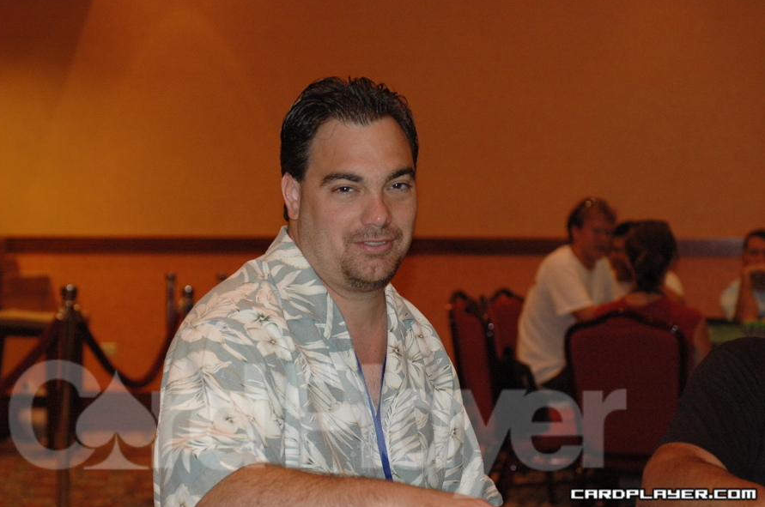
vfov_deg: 17.2
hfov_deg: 25.7
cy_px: 252
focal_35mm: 79
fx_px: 1676
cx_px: 380
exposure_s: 1/60
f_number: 4.5
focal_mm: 52
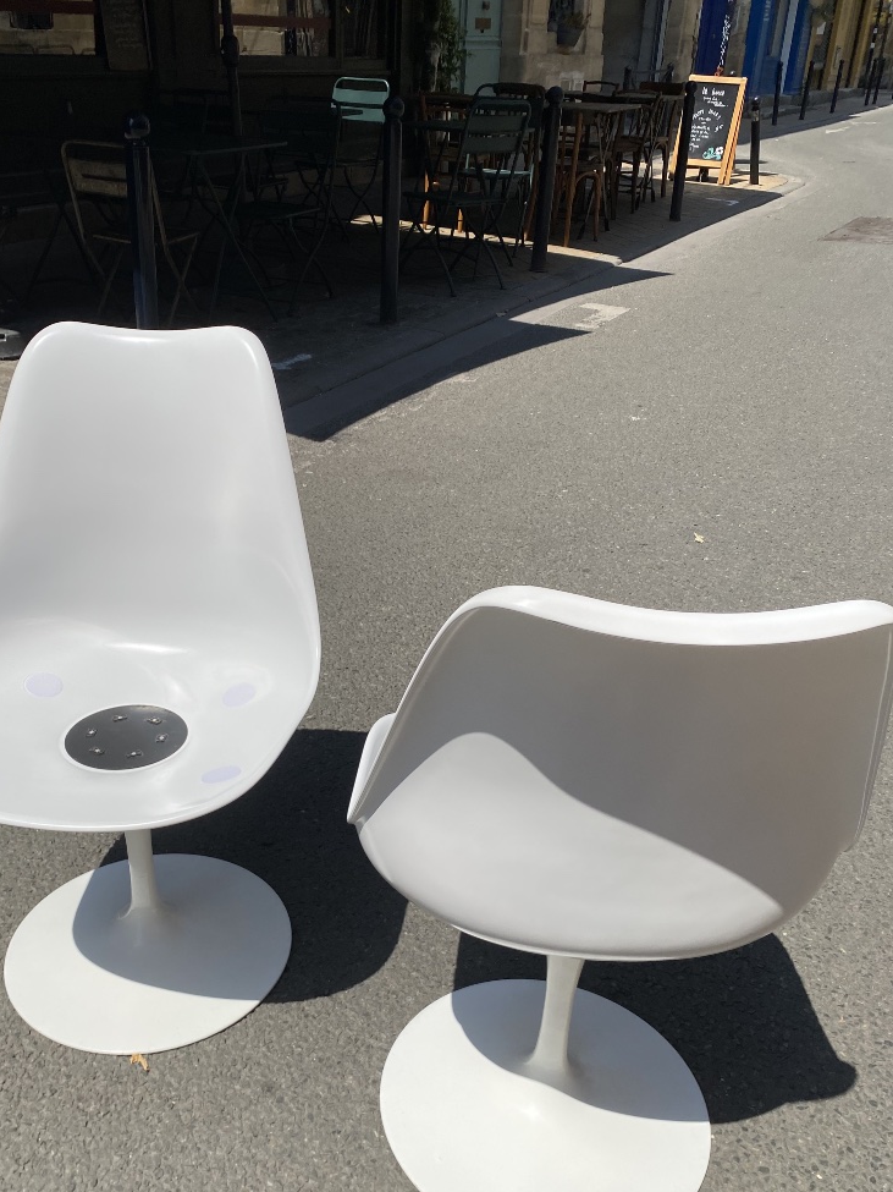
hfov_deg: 44.0
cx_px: 369
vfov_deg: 56.5
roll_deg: -0.2
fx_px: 1101
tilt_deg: -28.1
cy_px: 693
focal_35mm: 32
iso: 32
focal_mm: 4.25
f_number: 1.8
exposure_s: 1/6061
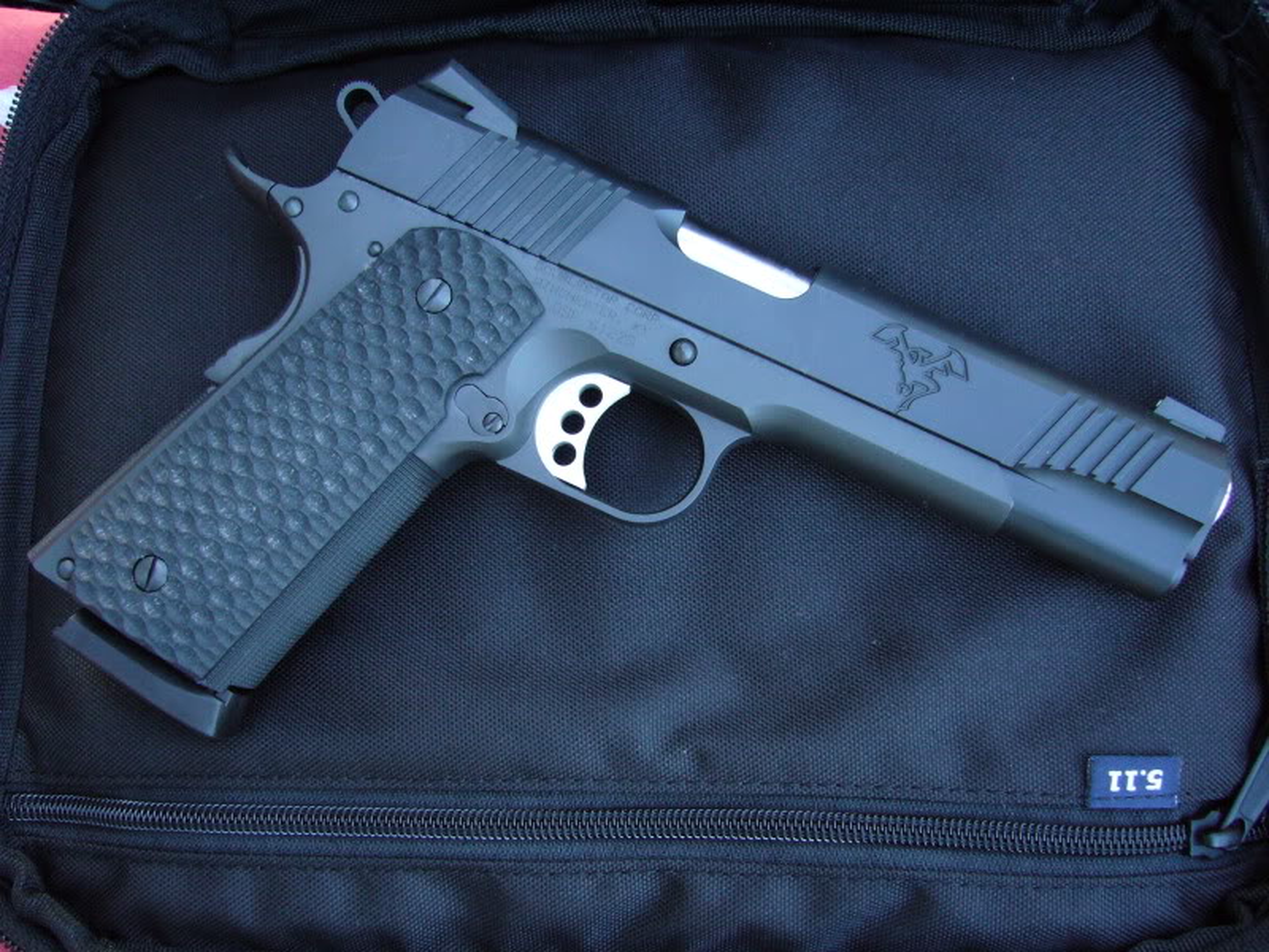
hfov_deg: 52.6
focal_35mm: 35
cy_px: 476
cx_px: 634
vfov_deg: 40.7
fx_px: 1283
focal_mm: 5.8
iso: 200
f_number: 2.8
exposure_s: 1/25
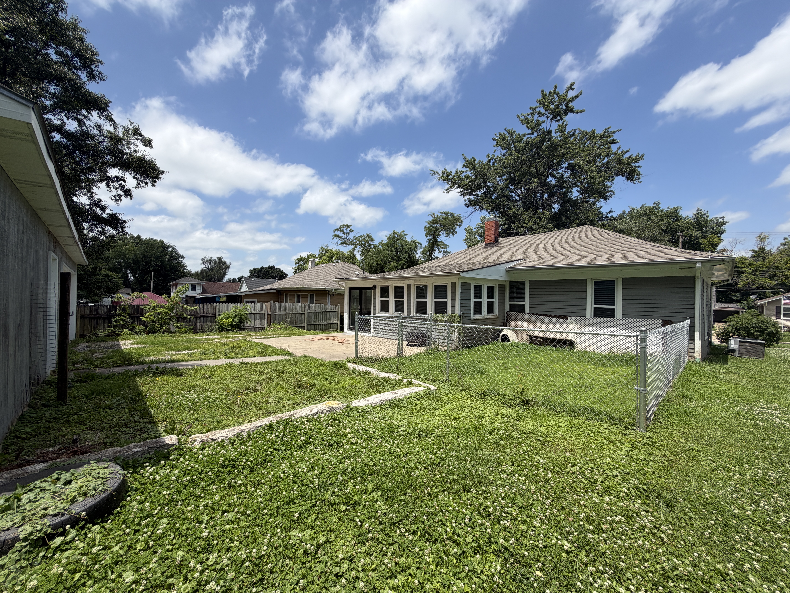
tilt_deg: +2.0
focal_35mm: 14
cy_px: 296
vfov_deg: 85.7
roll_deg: -0.1
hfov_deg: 102.1
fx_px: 320
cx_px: 395
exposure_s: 1/942
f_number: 2.2
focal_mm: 2.22
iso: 20
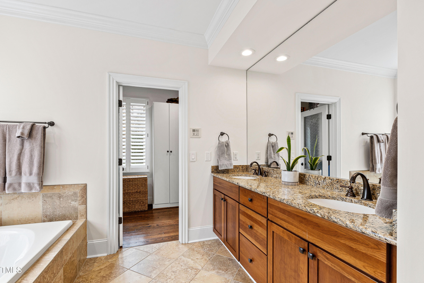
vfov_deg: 77.3
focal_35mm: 15
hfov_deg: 100.4
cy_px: 142
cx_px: 212
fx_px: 177
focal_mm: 10
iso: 100
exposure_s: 1/2.5
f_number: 8
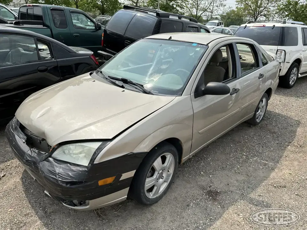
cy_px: 115
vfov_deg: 56.8
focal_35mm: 24
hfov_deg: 71.6
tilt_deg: -20.7
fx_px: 213
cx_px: 154
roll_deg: -2.0
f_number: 1.78
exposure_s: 1/6623
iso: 80
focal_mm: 6.86
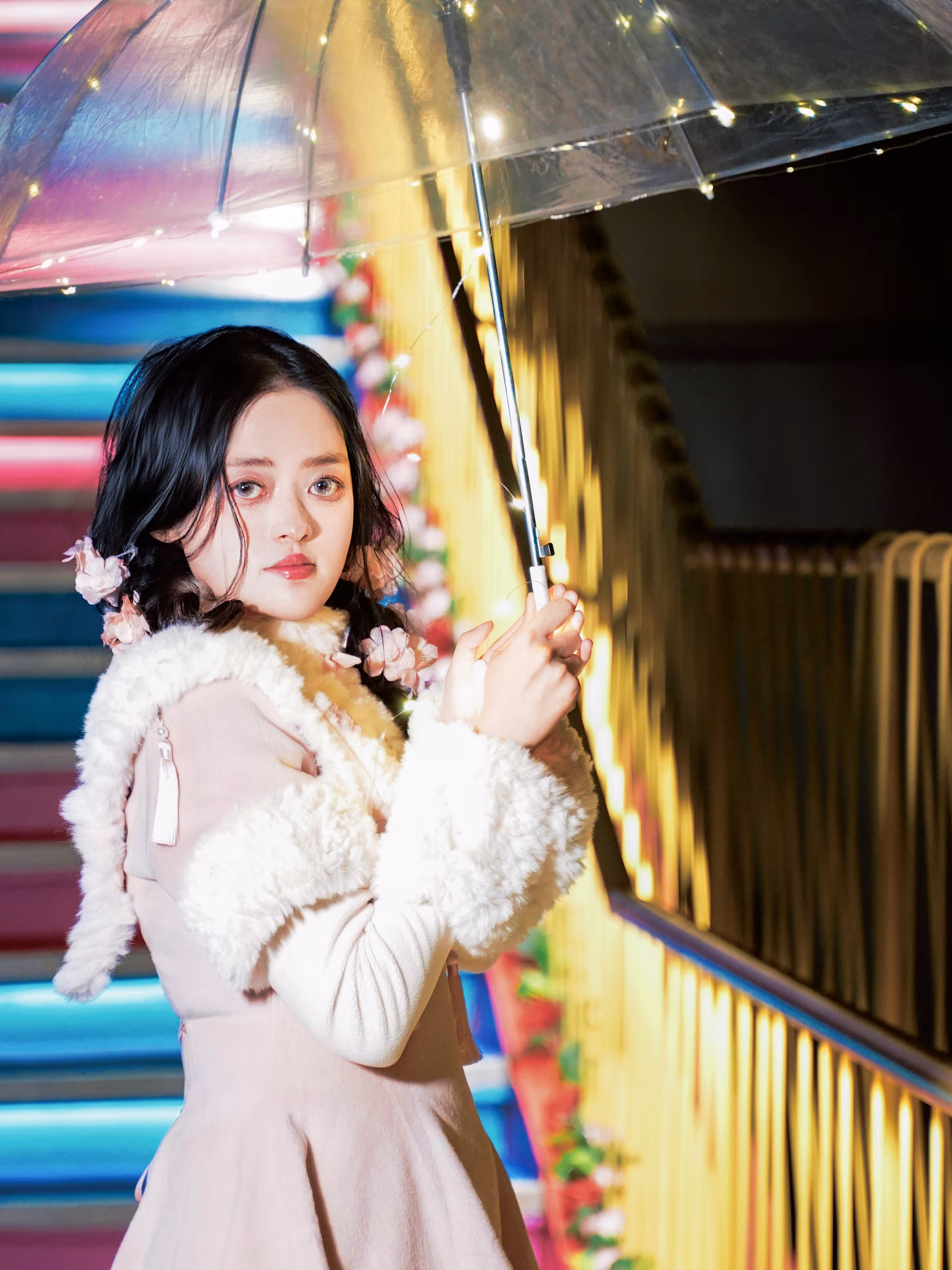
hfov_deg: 13.0
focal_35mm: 114
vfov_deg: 17.2
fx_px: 4180
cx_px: 465
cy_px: 849
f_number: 2.8
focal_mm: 75
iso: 5000
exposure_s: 1/160
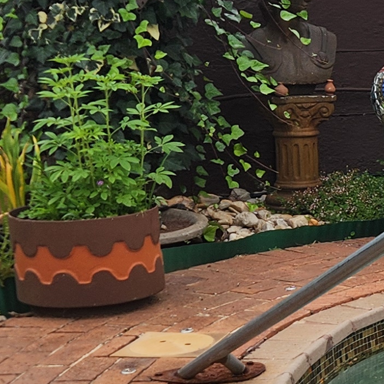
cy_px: 359
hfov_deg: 14.1
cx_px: 569
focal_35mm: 116
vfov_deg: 14.8
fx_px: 1456
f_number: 1.8
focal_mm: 5.4
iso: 20
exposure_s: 1/799
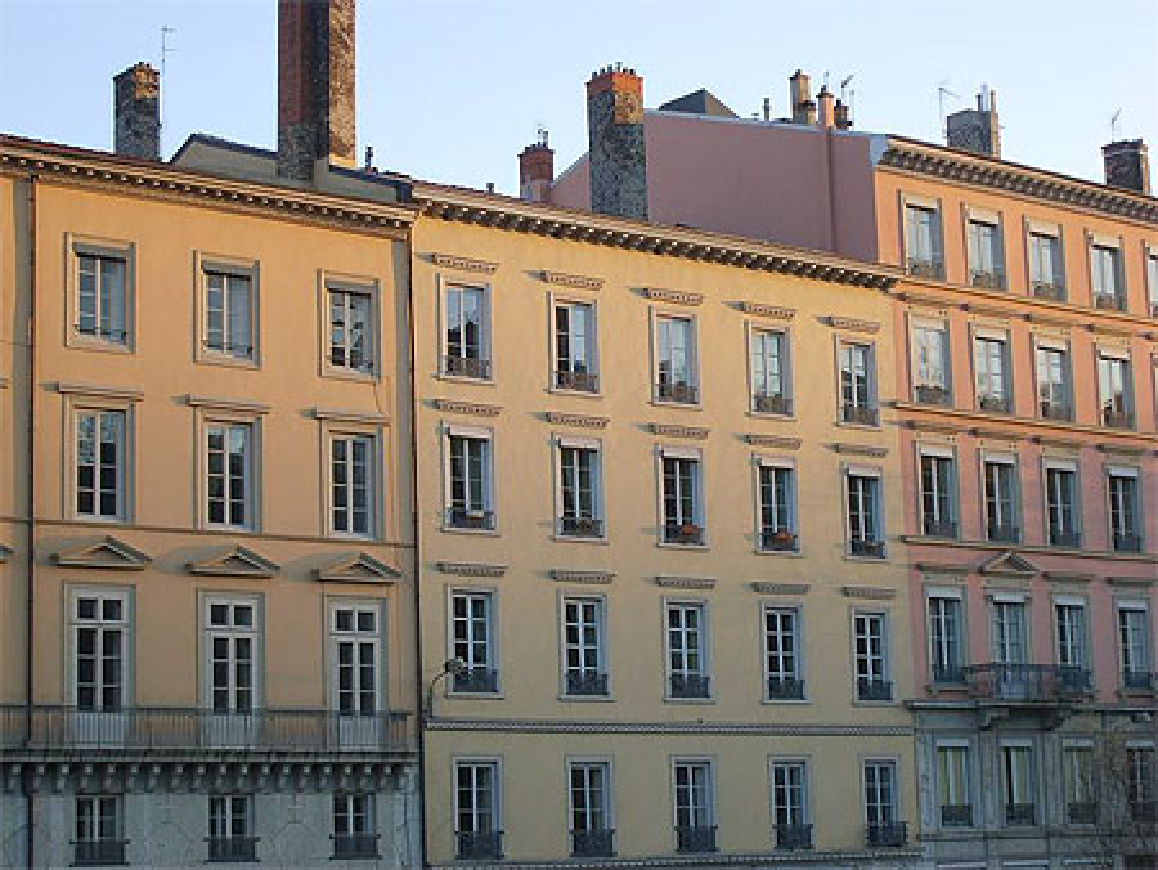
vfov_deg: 20.5
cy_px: 435
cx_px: 579
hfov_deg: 27.0
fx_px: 2410
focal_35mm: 72
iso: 50
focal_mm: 12
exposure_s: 1/90
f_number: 3.9
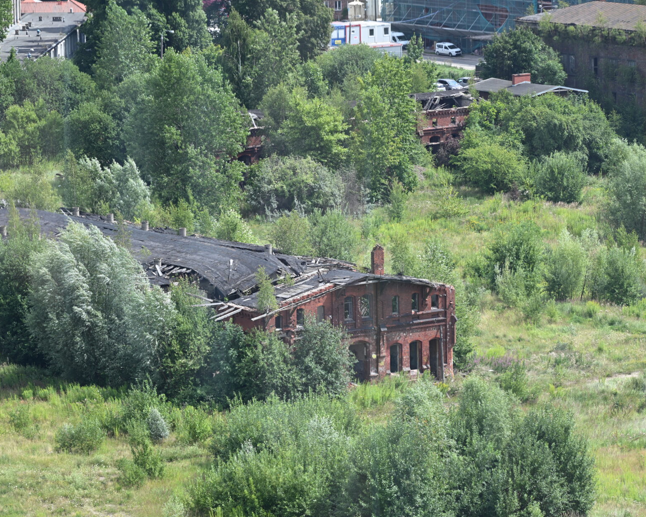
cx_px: 318
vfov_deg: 8.3
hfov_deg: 10.4
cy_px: 287
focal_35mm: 186
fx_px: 3556
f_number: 5
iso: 100
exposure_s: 1/400
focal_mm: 120
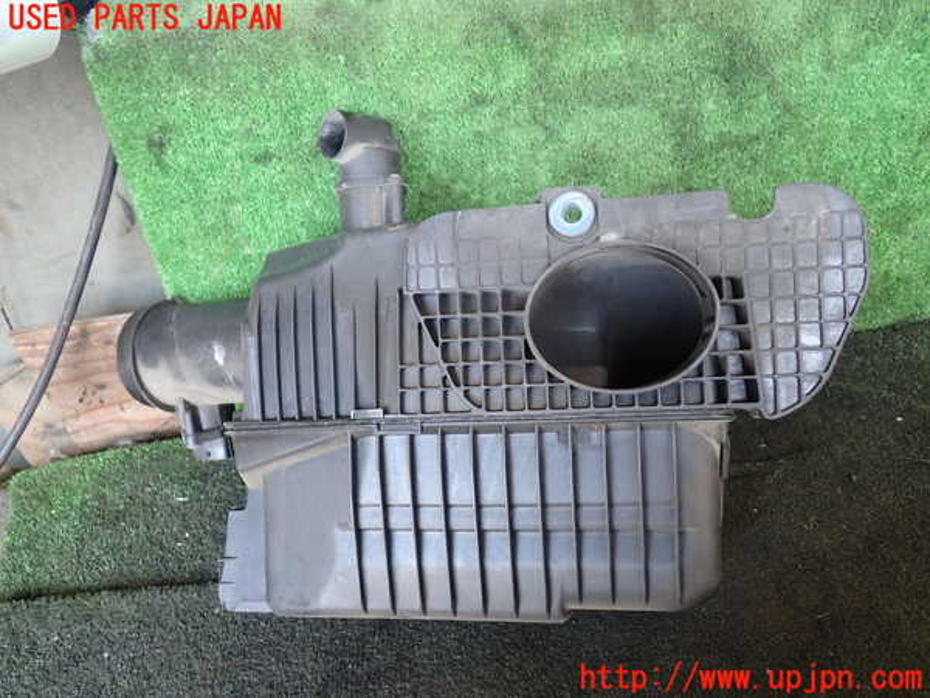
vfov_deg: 46.8
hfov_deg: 60.0
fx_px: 806
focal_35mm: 30
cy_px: 349
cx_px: 465
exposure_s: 1/40
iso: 200
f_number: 2.3
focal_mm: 5.4
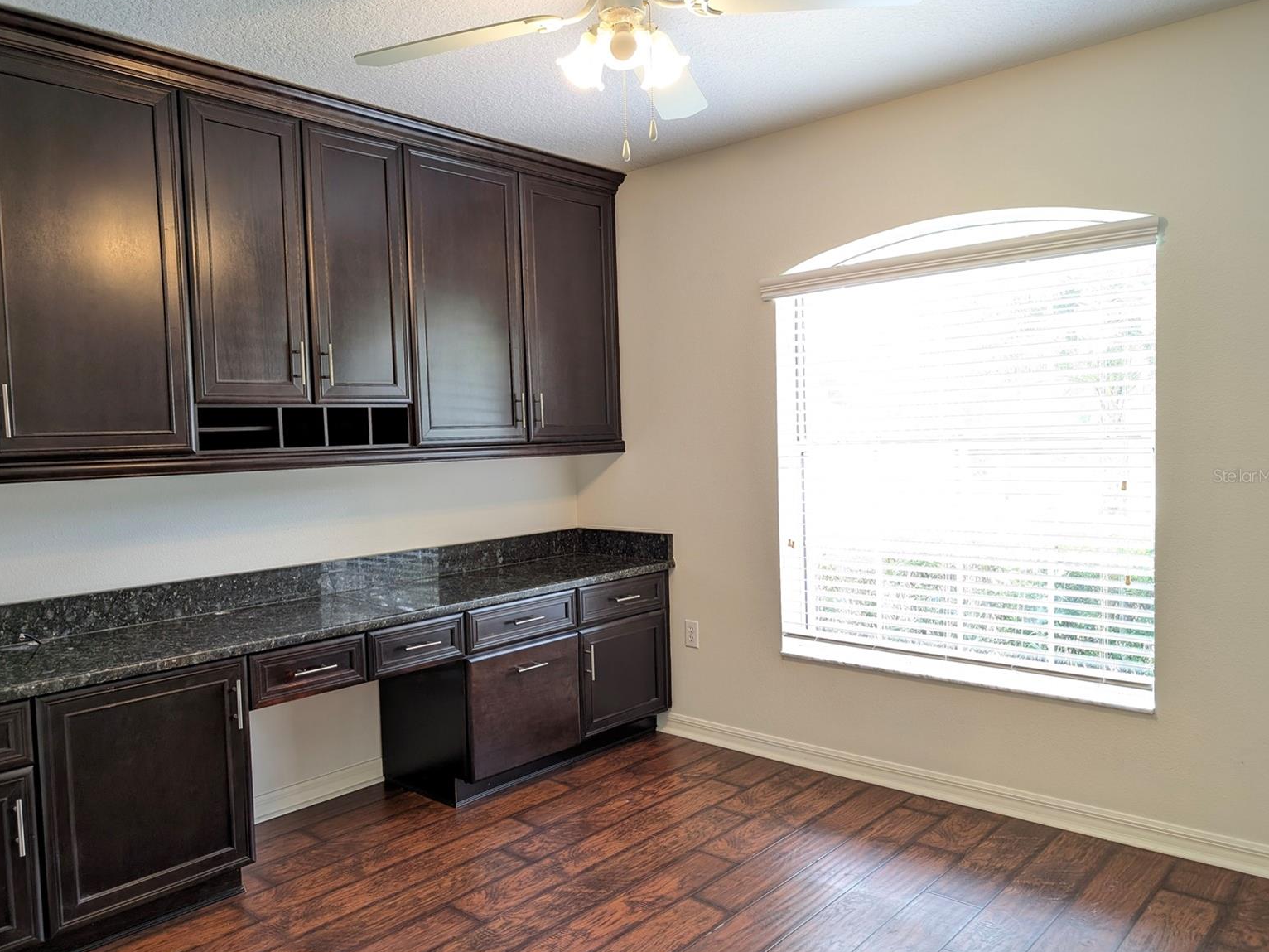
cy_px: 476
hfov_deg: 69.4
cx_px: 631
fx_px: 916
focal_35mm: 25
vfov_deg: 54.9
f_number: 1.68
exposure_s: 1/62.5
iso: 249
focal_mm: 6.9
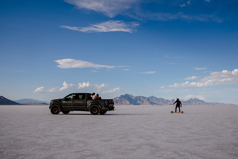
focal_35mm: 34
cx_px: 129
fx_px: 225
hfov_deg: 55.6
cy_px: 80
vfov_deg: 38.7
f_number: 22
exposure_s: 1/125
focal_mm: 31
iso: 200
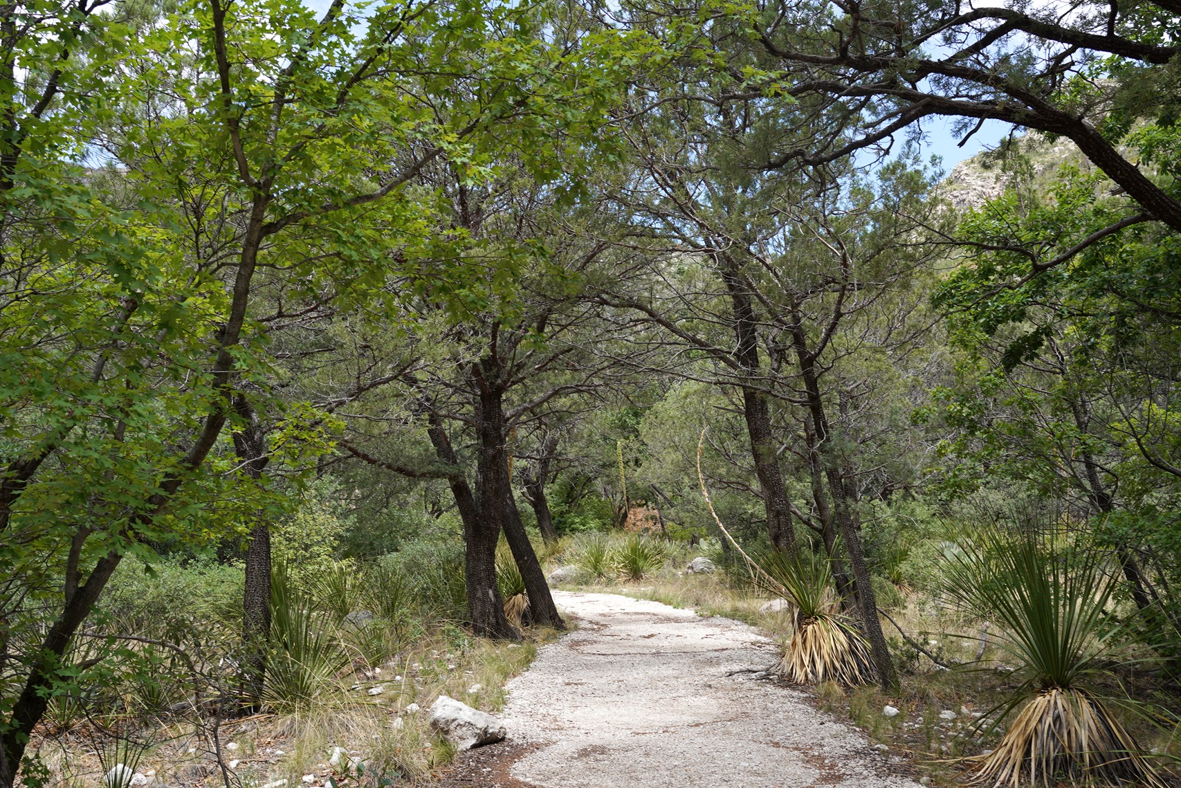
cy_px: 422
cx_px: 628
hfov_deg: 47.4
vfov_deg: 32.6
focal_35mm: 41
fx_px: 1345
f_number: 10
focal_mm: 35
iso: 100
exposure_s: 1/100
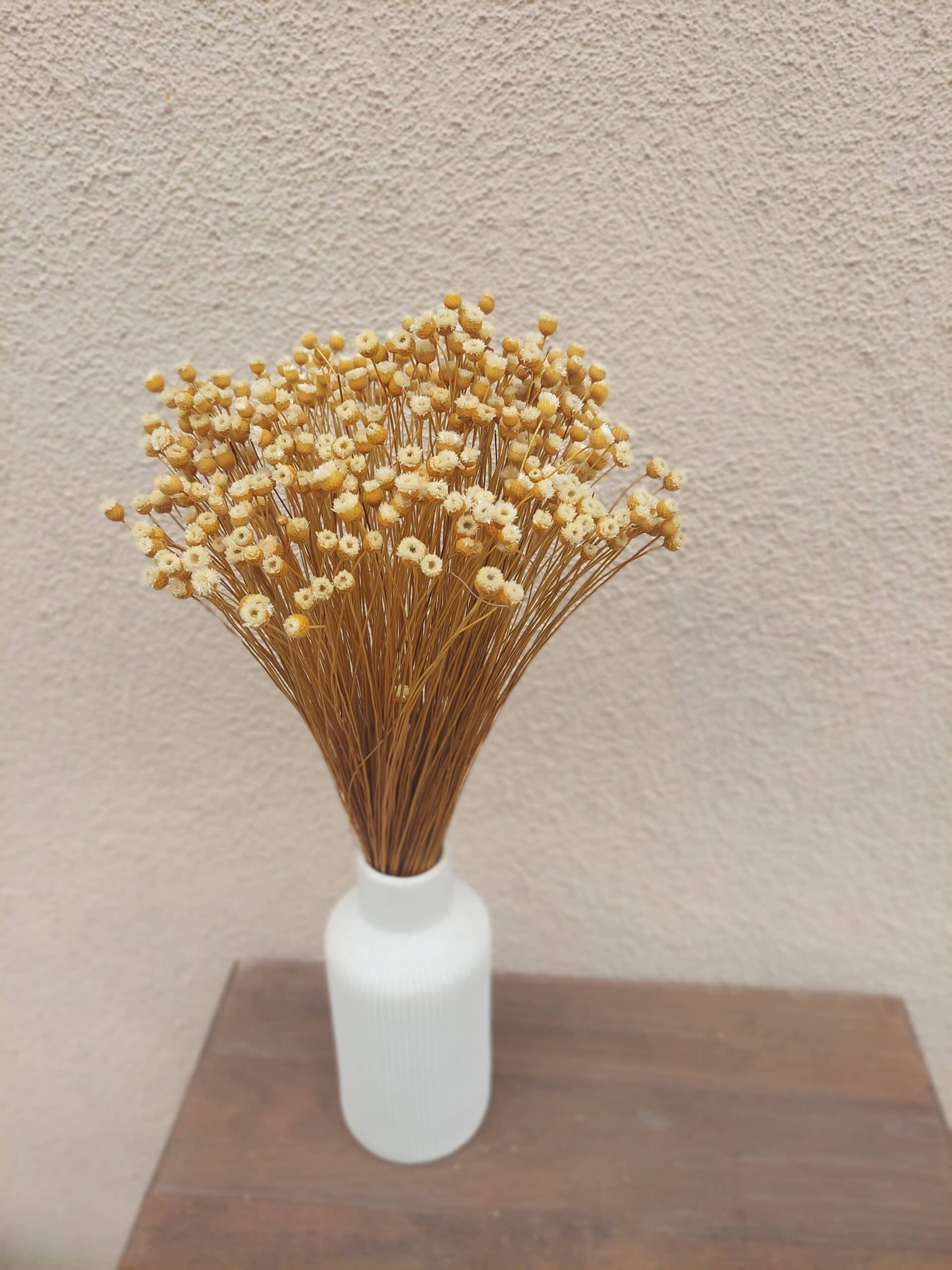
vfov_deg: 71.6
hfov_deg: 56.8
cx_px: 476
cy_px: 635
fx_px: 880
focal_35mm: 24
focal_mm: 5.23
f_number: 1.8
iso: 40
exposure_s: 1/357
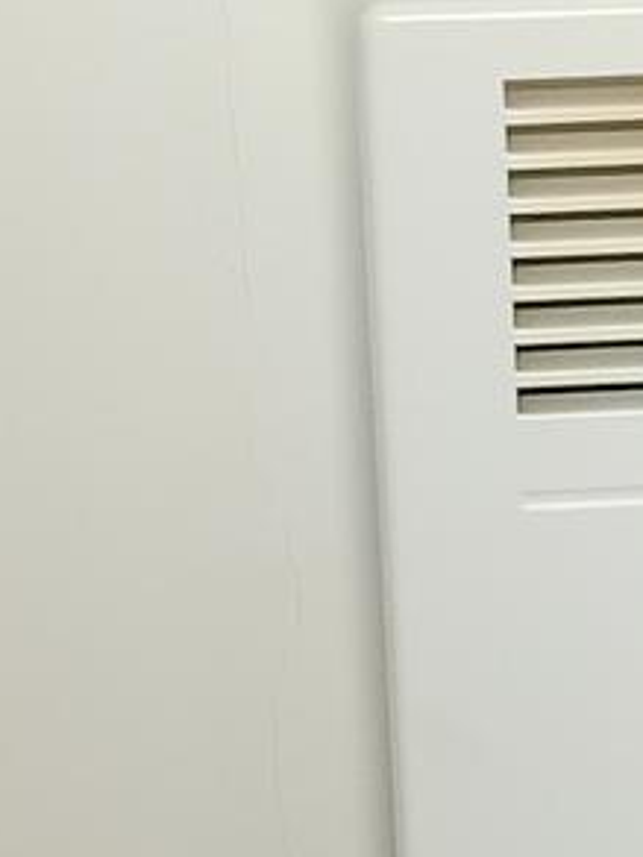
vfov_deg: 11.6
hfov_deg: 8.5
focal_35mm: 171
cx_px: 916
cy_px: 508
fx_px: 4235
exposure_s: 1/33.3
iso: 250
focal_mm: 3.98
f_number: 1.8
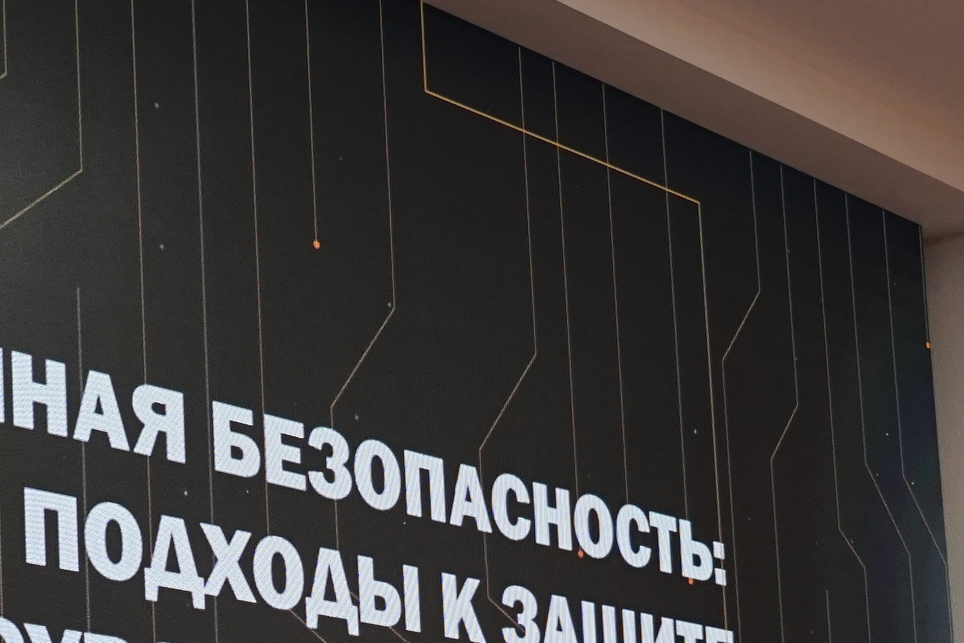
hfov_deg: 17.3
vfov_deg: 11.5
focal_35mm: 118
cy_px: 671
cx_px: 449
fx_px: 3160
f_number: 4
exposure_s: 1/160
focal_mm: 31
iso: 800
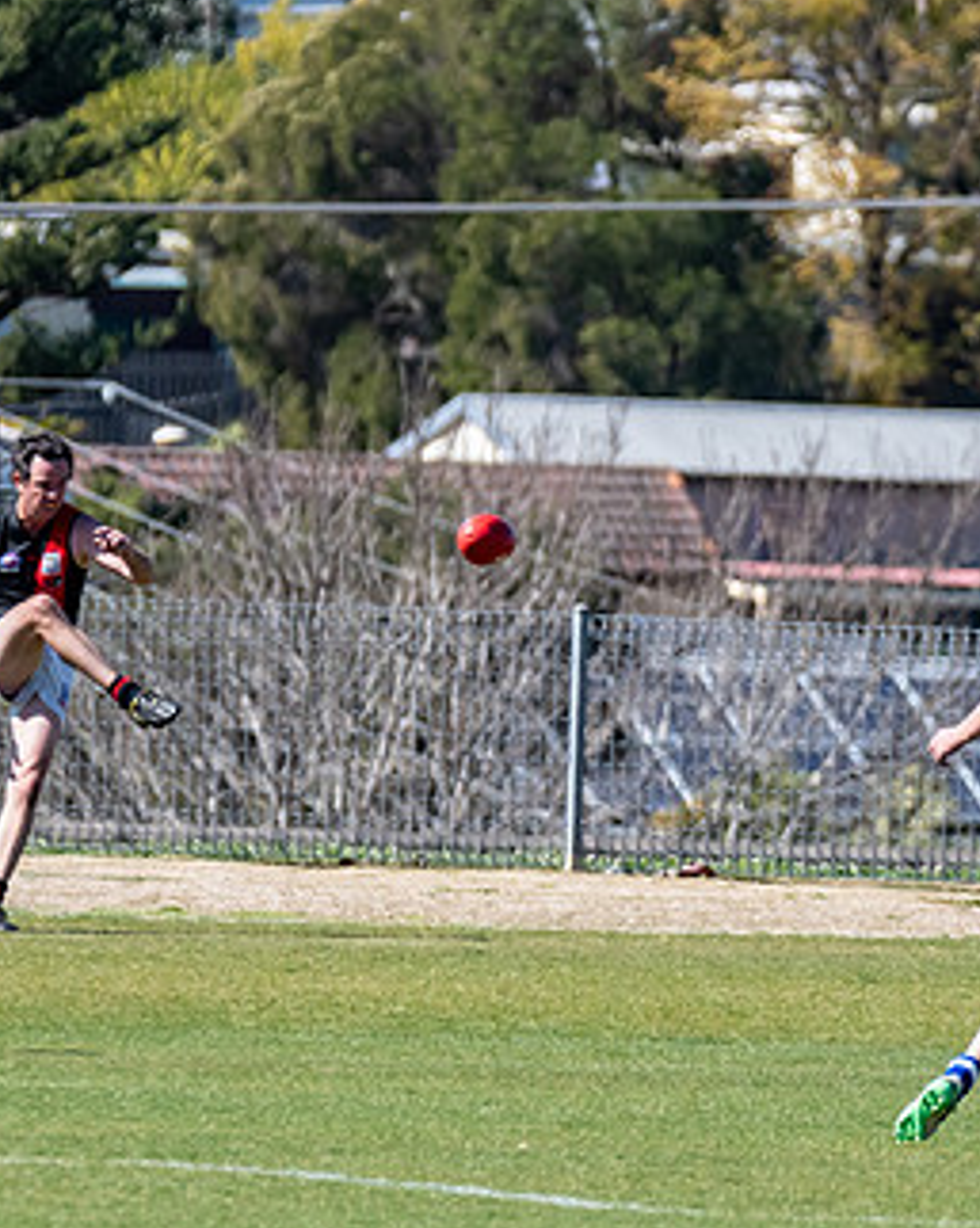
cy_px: 615
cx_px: 669
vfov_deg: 1.7
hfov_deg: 1.4
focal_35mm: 1143
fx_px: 41499
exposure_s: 1/2000
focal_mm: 400
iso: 800
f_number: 8
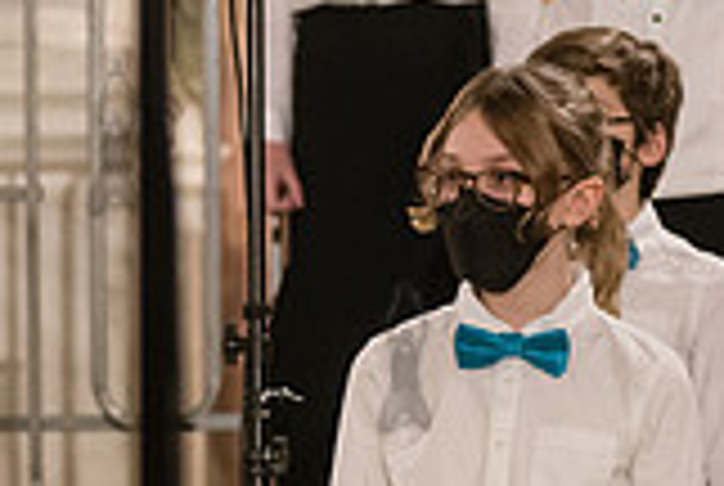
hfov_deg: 7.0
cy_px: 353
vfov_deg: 4.8
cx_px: -468
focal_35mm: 288
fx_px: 5803
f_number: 4
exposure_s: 1/200
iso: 4000
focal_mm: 80
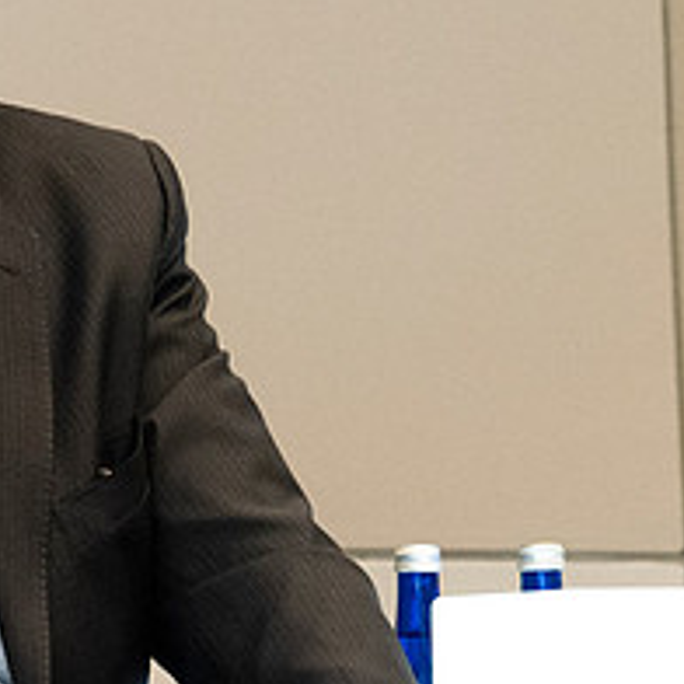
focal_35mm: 355
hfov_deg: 4.9
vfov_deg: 4.9
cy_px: 181
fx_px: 7936
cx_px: -168
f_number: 5.6
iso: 4500
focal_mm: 86
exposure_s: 1/60
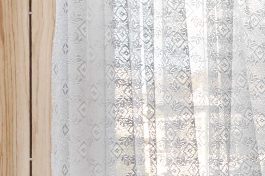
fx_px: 670
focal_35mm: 91
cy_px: 204
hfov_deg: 13.7
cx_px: 679
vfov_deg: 14.6
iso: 100
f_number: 9
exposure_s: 1
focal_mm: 16
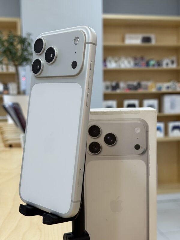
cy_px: 120
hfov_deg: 30.3
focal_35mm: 48
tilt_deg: -4.1
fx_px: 333
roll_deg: +0.4
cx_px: 90
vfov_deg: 39.7
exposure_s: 1/50
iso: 50
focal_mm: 6.76
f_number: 1.78
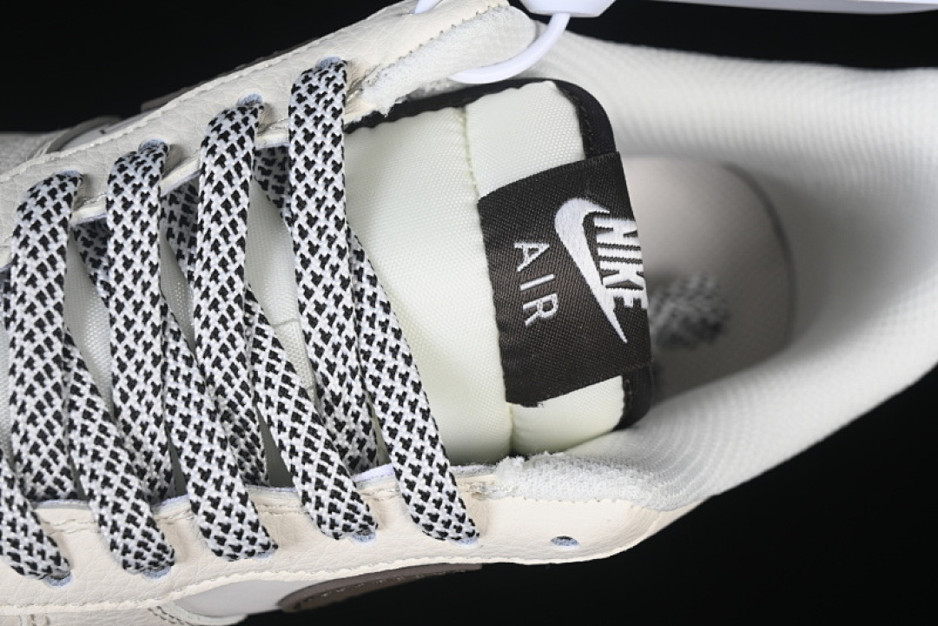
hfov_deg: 27.0
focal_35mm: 75
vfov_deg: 18.2
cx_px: 469
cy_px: 313
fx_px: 1954
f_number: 7.1
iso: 160
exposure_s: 1/80
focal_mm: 50
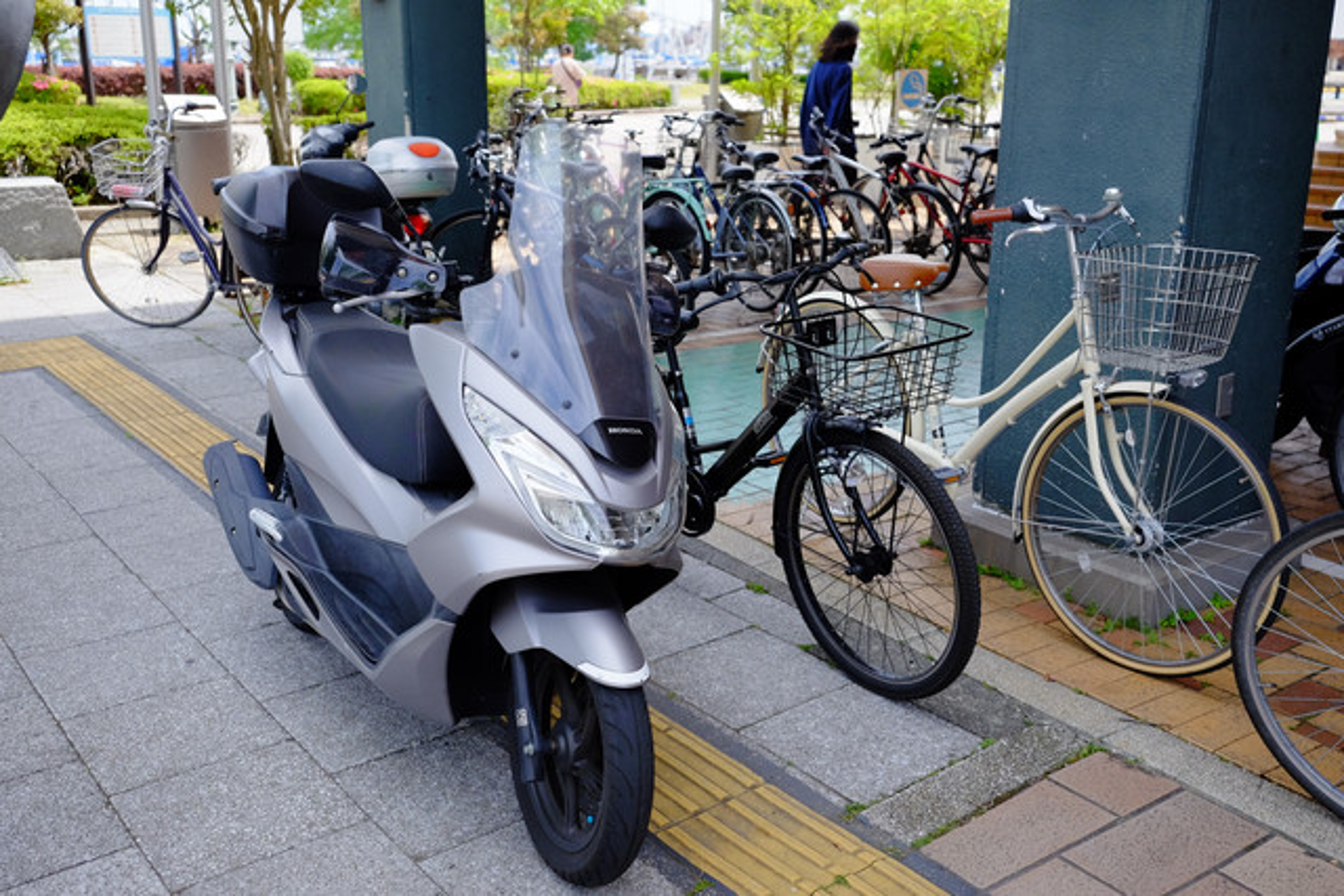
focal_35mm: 35
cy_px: 448
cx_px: 672
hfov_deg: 54.4
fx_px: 1307
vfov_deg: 37.9
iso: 800
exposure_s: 1/2700
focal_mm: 23
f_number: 2.8
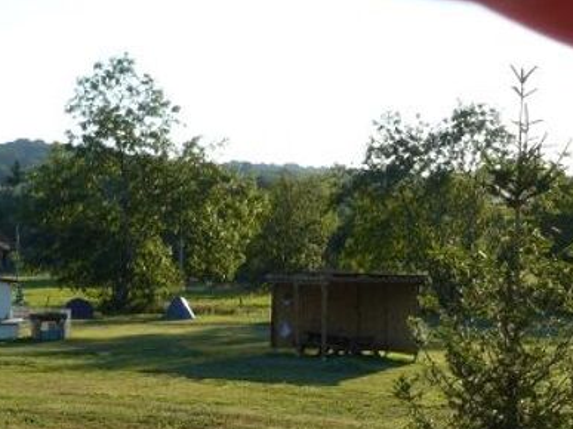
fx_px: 1539
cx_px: 351
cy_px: 364
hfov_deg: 21.1
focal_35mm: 93
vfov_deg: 15.7
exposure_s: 1/200
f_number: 5.6
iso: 100
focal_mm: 6
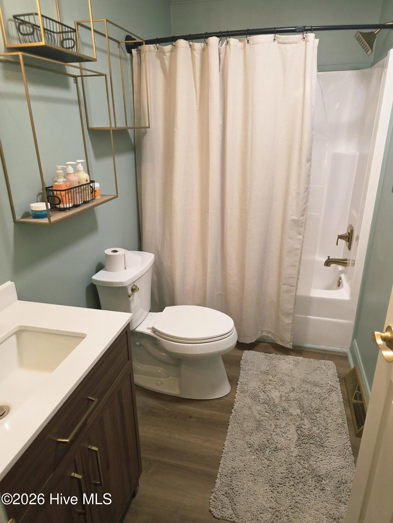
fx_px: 348
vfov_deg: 73.9
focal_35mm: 23
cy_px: 262
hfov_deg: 58.9
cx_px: 196
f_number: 1.7
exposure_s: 1/120
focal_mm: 6.3
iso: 320
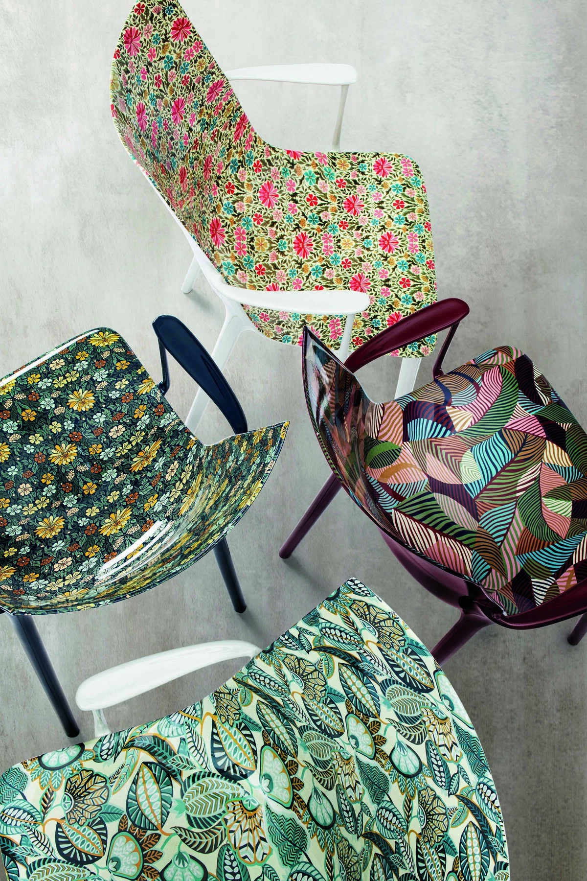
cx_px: 294
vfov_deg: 44.5
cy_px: 440
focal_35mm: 44
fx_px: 1076
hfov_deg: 30.5
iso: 100
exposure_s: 1/125
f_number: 16
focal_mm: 44
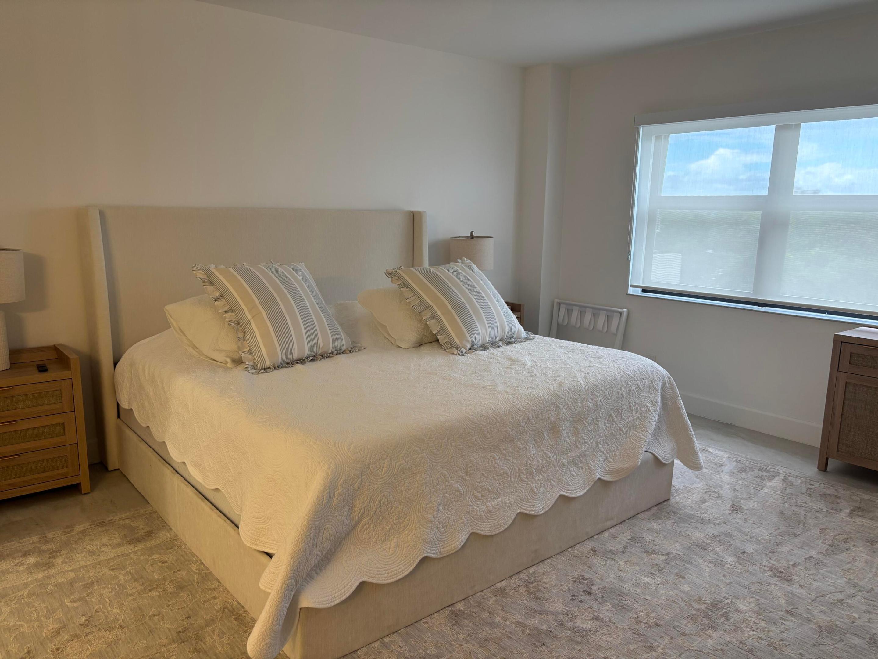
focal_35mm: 26
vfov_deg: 53.1
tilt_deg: -11.3
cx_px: 439
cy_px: 330
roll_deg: -0.8
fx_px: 659
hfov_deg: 67.3
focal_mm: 5.96
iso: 100
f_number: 1.6
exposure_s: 1/60
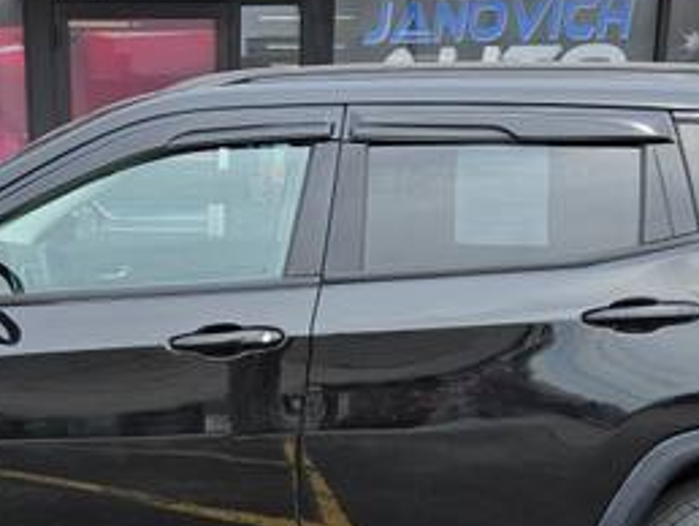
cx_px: 241
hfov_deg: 33.5
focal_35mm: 57
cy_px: 437
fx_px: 1152
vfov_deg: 25.2
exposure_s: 1/1265
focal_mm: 5.4
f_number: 1.8
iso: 40
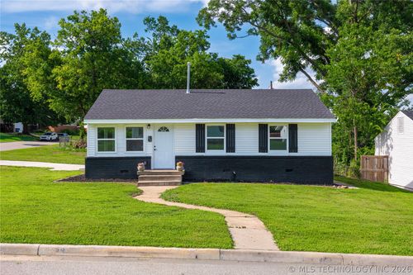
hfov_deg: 49.6
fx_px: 447
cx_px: 206
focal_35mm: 39
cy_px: 138
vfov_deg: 34.2
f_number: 11
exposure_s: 1/400
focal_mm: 39
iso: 640
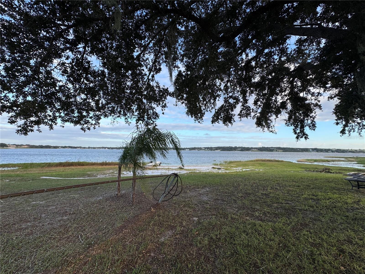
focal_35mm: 14
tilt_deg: +5.0
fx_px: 148
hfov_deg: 102.1
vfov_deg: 85.7
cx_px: 182
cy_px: 137
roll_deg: -0.9
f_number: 2.2
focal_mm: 2.22
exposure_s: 1/459
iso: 40
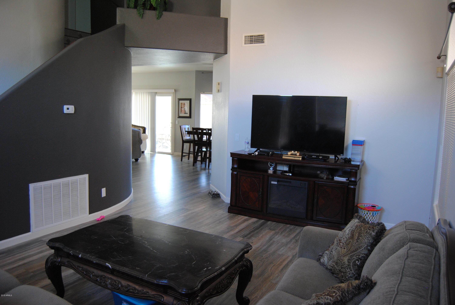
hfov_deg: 67.3
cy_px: 152
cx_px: 228
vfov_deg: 48.0
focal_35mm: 27
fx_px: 342
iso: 450
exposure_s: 1/30
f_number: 3.5
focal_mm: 18
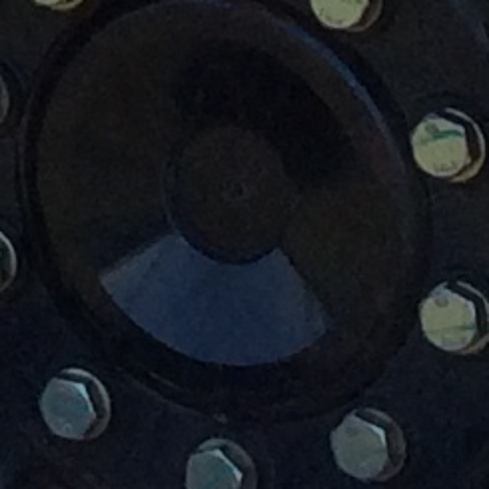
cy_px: -780
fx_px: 4779
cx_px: -561
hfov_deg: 5.7
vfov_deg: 5.6
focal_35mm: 299
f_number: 2.4
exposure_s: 1/867
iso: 32
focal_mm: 3.3
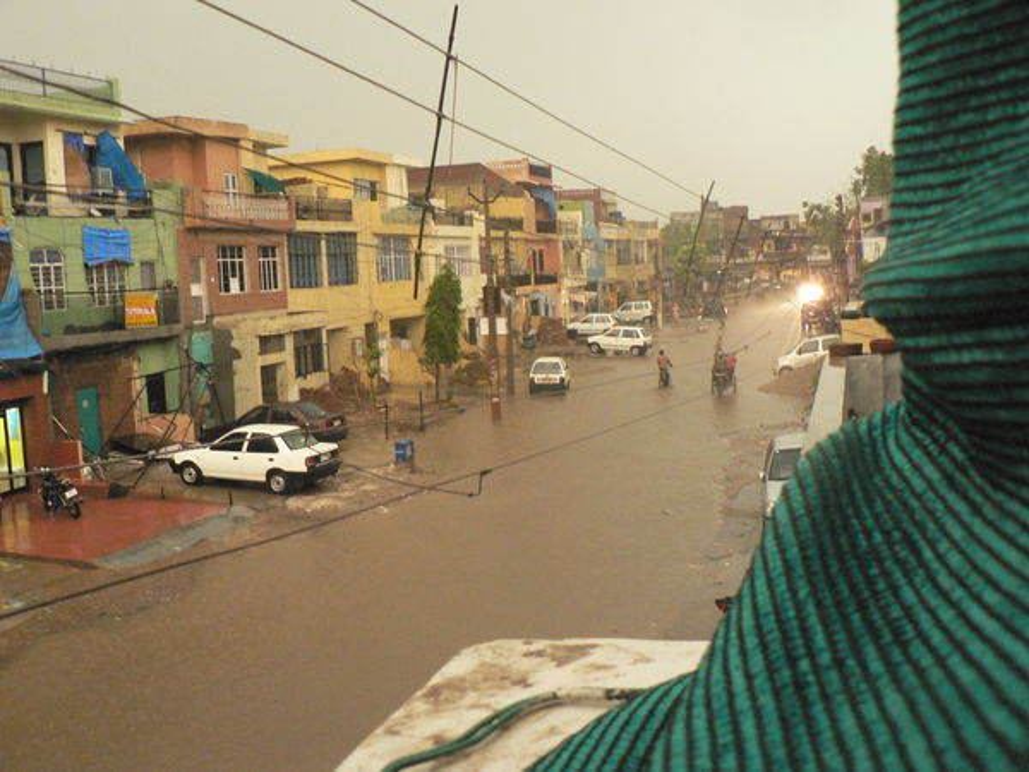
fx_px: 1070
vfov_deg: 39.7
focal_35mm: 36
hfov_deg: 51.4
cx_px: 514
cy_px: 386
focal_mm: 6
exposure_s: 1/5
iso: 400
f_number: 2.8
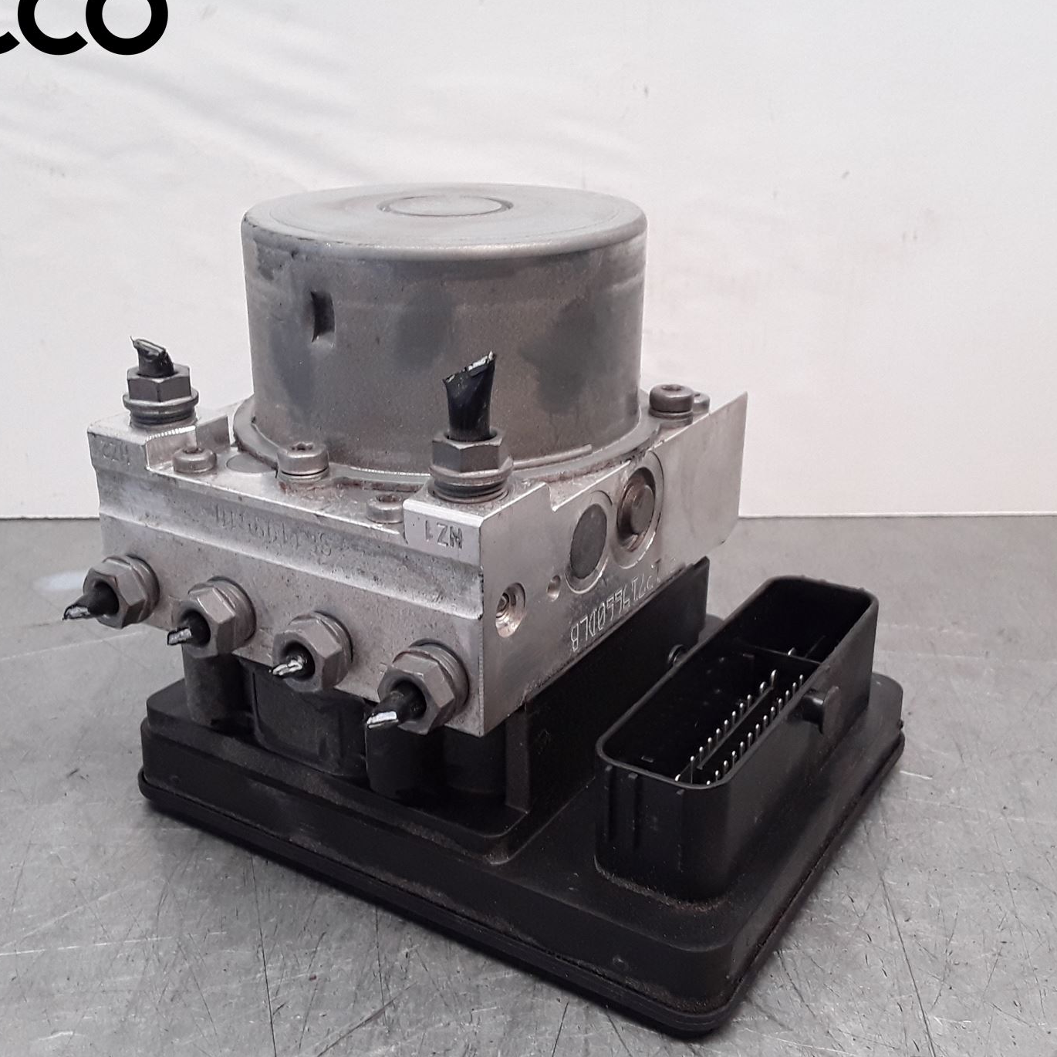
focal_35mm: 37
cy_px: 564
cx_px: 484
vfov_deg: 44.9
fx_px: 1278
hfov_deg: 44.9
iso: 100
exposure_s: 1/120
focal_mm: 2.91
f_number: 1.9
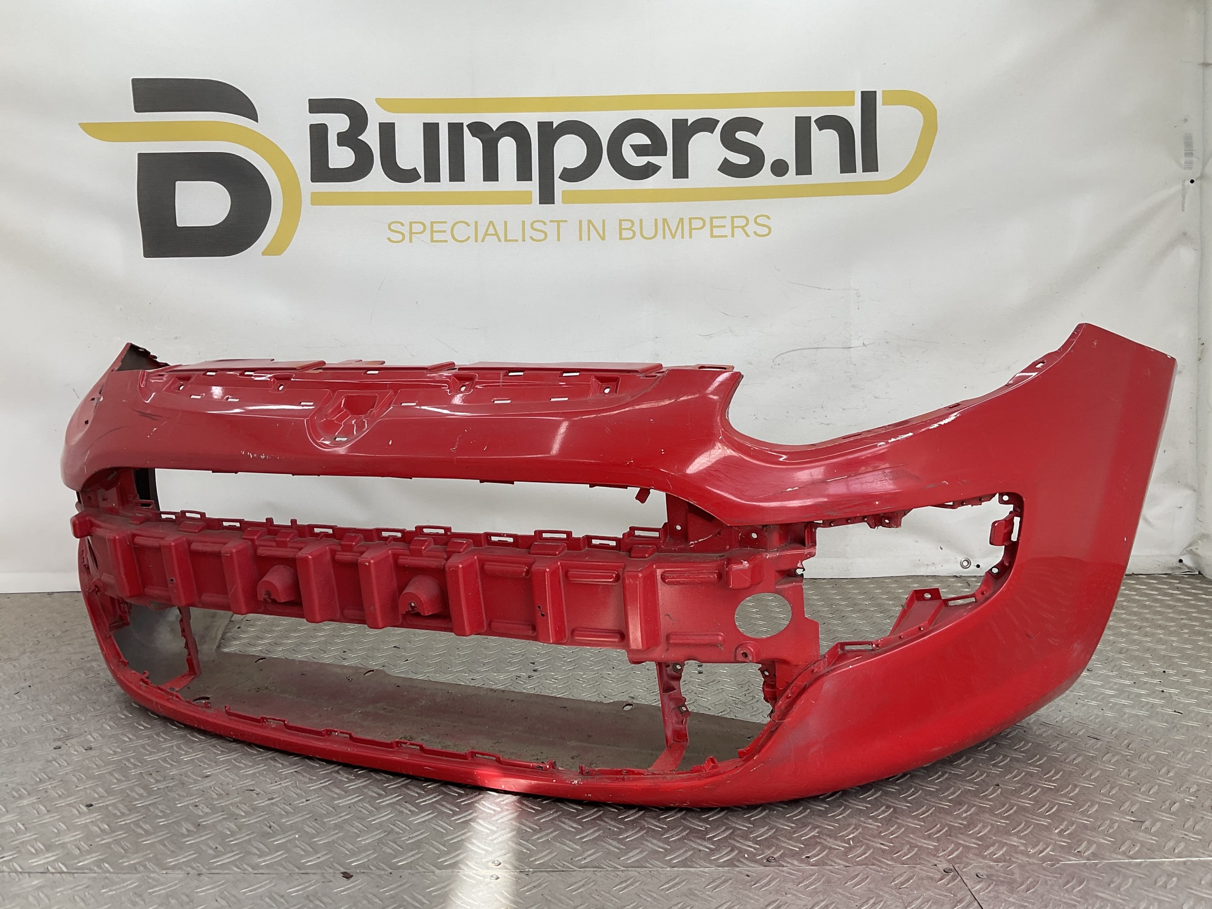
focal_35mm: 29
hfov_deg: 61.7
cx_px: 606
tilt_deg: -5.8
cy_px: 454
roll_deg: +0.3
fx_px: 1015
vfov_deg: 48.2
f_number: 1.8
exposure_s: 1/156
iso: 16
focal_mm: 3
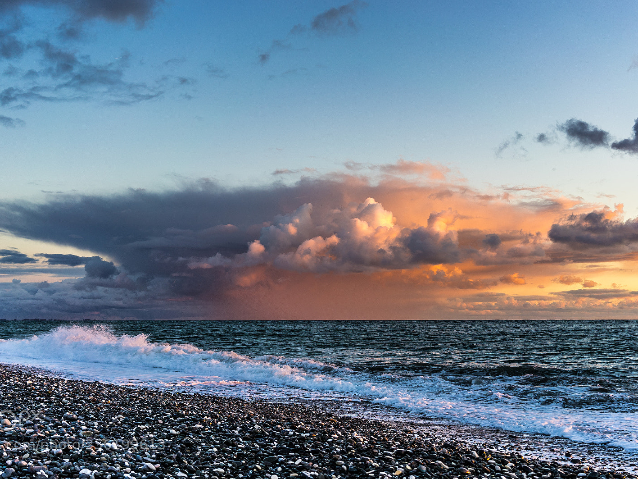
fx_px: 700
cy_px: 240
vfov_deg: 37.7
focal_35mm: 38
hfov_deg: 48.9
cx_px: 290
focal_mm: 35
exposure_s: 1/80
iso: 100
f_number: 5
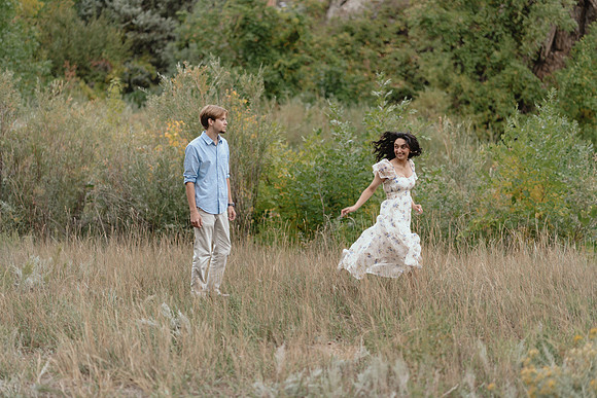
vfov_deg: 16.1
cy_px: 199
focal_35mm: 85
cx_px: 298
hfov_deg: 23.9
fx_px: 1410
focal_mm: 85
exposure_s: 1/250
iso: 250
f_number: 1.8
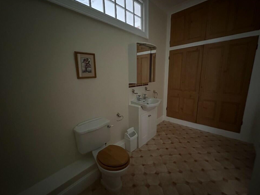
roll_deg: +1.9
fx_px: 113
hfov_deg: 98.2
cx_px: 129
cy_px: 98
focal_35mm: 15
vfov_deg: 81.7
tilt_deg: -13.1
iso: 2000
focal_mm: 2.22
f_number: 2.2
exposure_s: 1/30
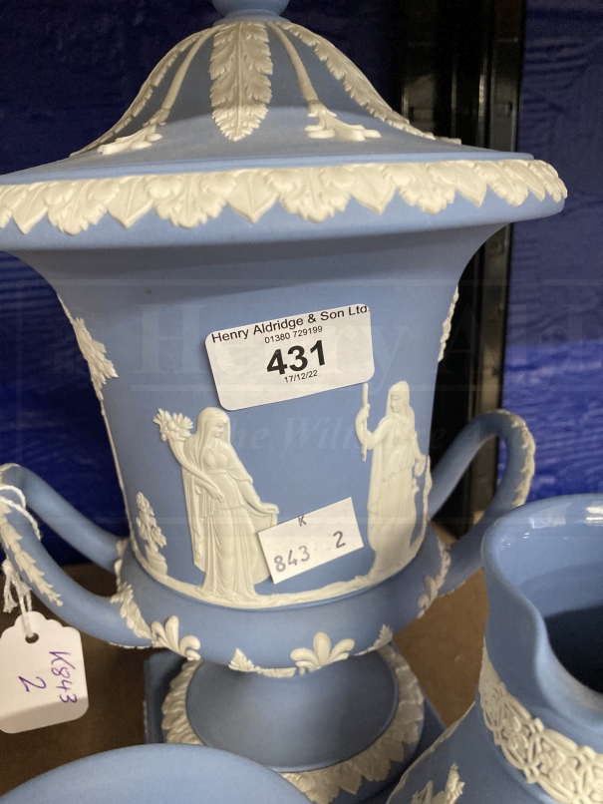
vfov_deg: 63.4
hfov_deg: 49.8
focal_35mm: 28
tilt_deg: -16.0
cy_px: 402
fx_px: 650
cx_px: 302
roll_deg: +1.8
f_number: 1.8
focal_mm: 3.99
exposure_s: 1/33
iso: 320
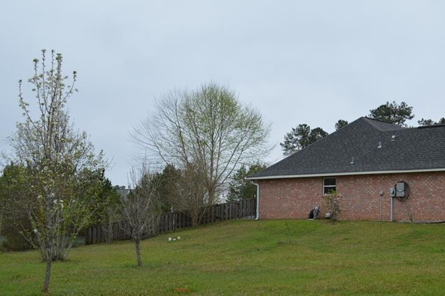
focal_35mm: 51
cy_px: 180
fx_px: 630
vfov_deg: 26.3
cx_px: 303
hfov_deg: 38.4
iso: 100
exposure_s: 1/320
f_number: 6.3
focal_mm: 24
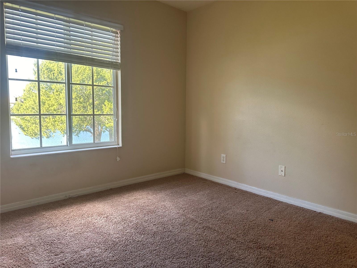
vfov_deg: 56.8
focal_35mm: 24
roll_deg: -0.6
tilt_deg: -3.8
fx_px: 248
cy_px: 134
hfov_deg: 71.6
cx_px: 178
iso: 200
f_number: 1.78
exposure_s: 1/121
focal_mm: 6.86
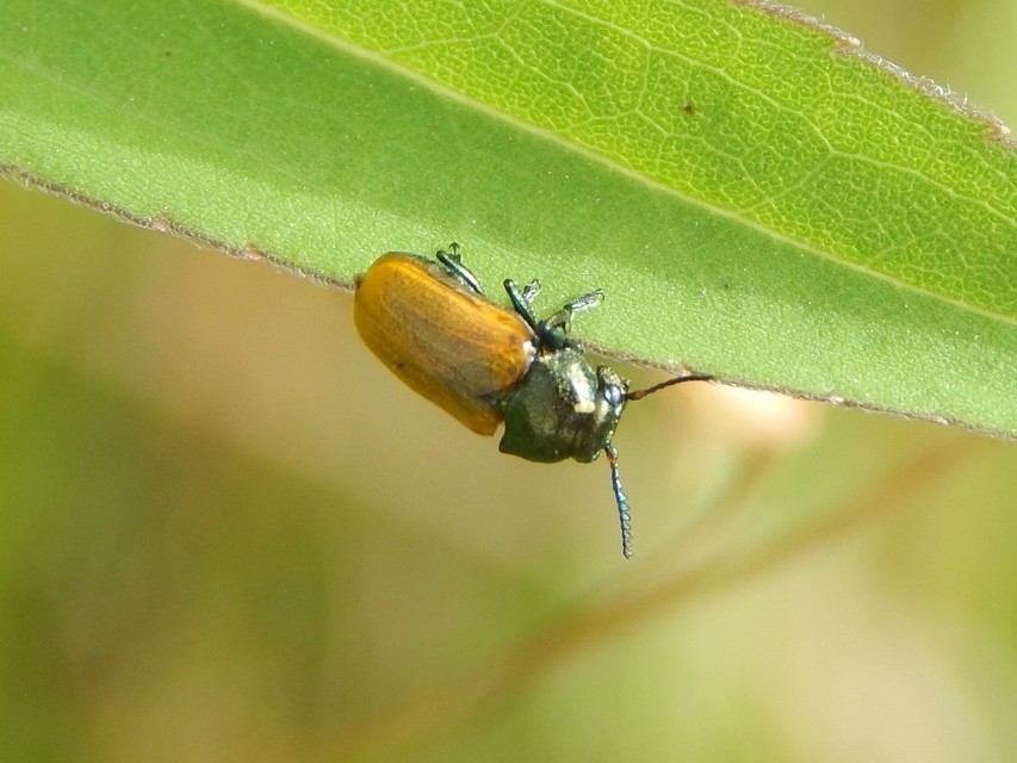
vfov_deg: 10.5
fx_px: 4143
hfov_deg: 14.0
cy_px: 382
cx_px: 508
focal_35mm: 141
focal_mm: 25.3
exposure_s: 1/200
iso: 125
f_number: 4.9
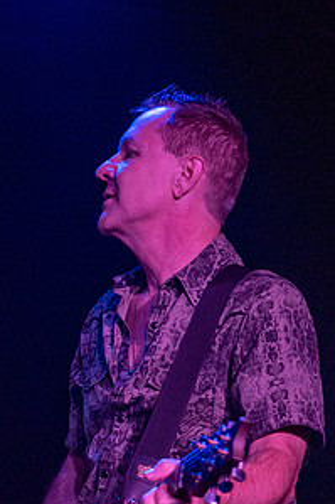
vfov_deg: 10.7
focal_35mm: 193
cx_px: 112
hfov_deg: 7.1
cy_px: 307
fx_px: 2697
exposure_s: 1/320
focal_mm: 70
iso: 800
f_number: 3.2
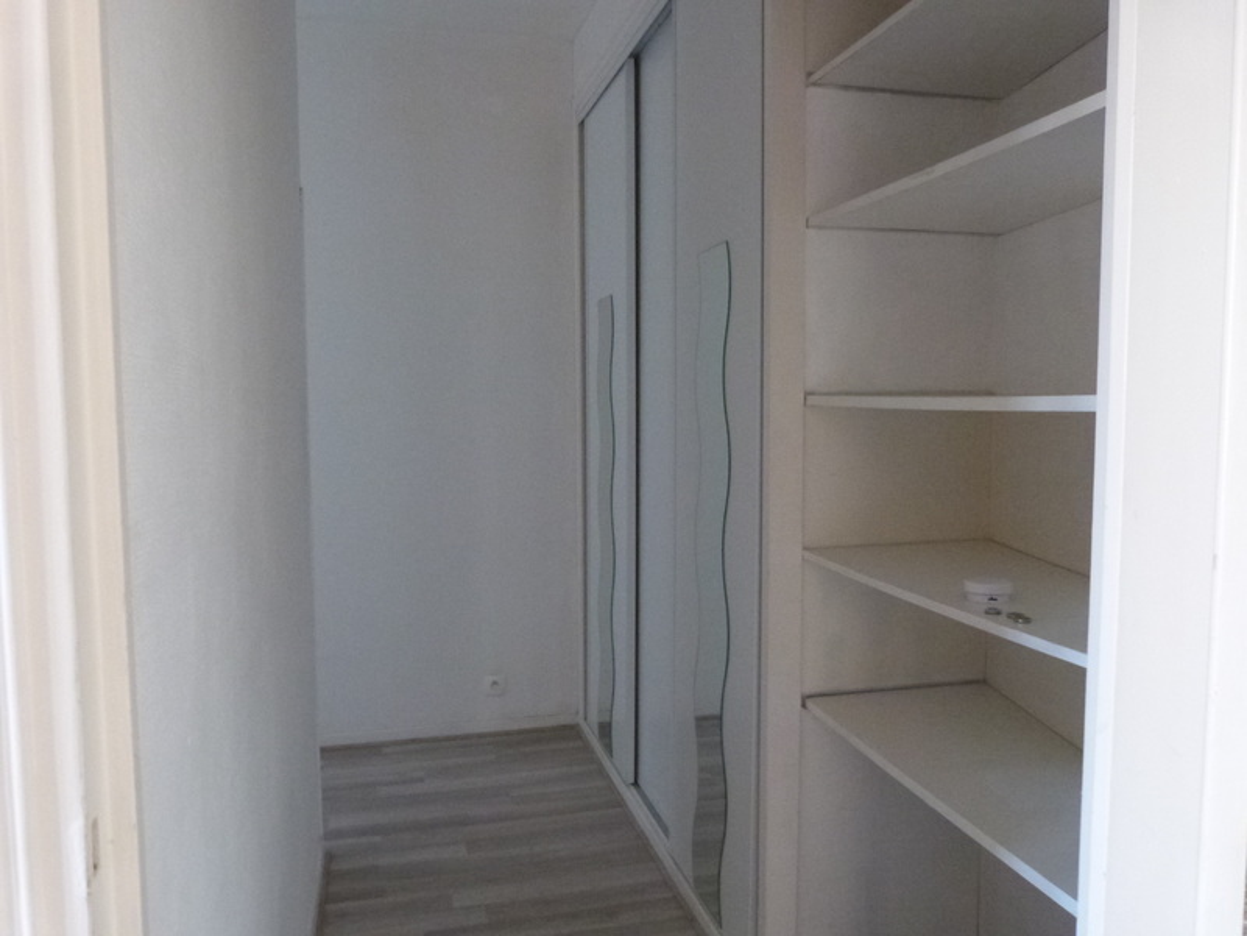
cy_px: 468
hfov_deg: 69.4
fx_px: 901
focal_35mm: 25
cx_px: 624
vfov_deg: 54.9
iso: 800
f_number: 2.8
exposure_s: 1/30
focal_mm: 4.5
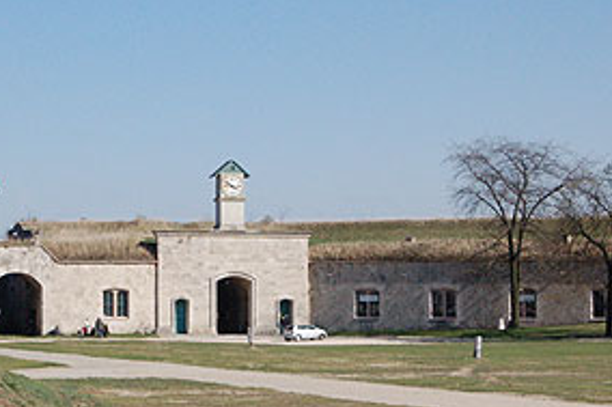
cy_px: 216
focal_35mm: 131
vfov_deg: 10.5
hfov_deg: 15.7
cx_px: 235
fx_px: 2222
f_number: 16
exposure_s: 1/1000
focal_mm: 55
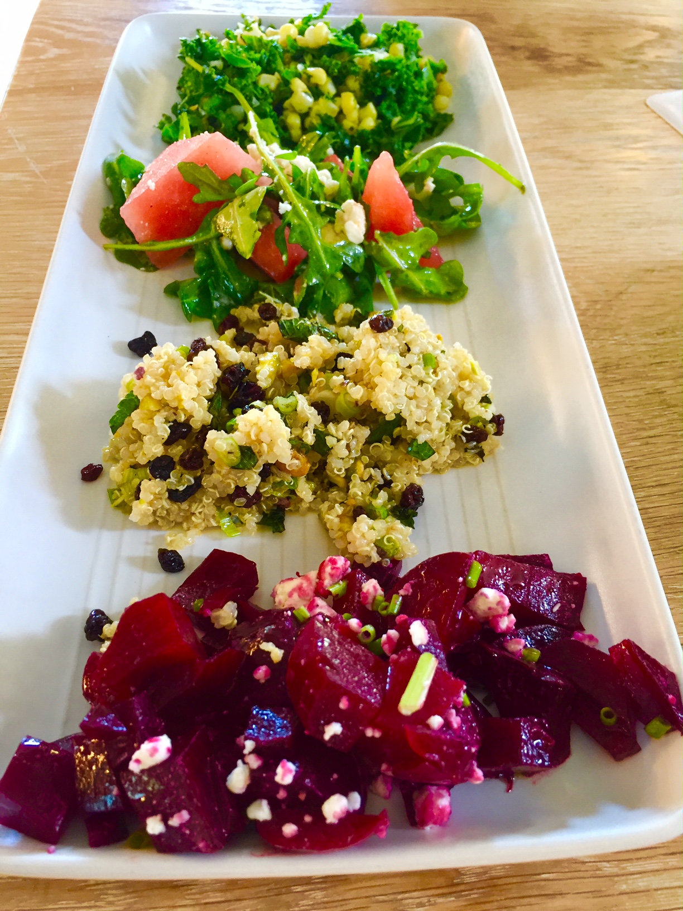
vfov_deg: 61.7
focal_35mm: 29
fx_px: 763
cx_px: 342
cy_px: 456
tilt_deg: -53.0
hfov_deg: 48.2
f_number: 2.2
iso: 100
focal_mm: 4.15
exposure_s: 1/30
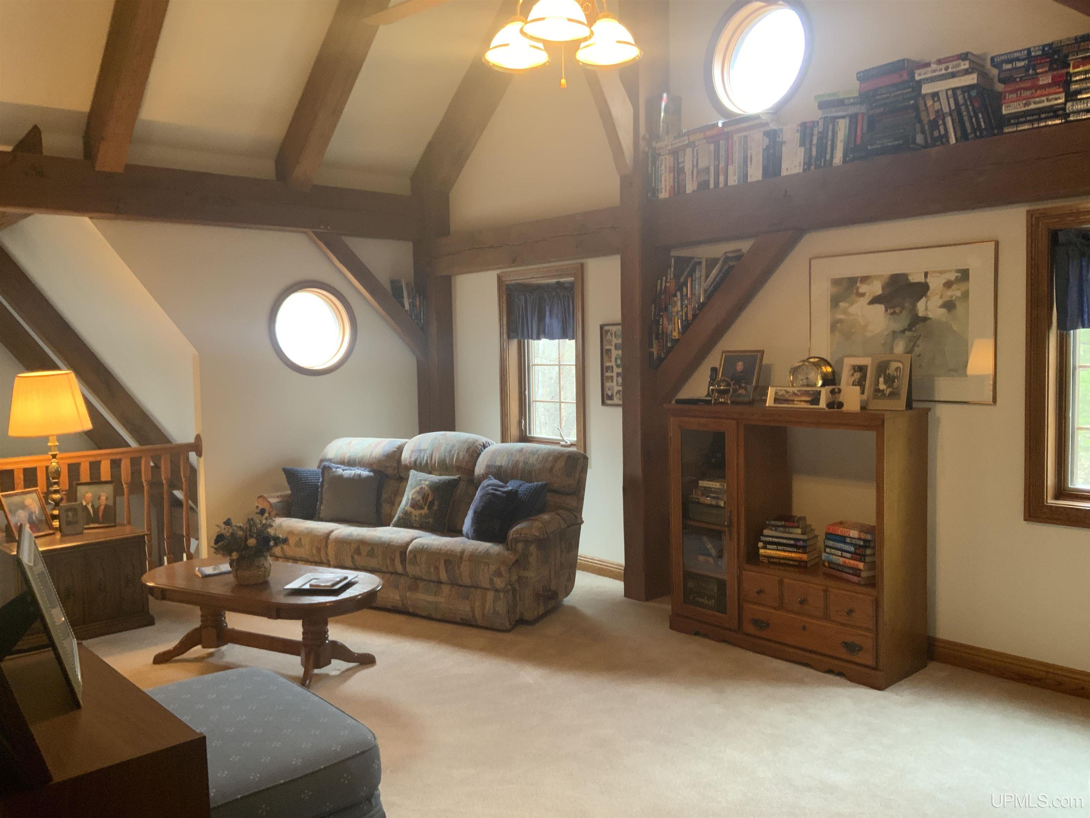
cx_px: 545
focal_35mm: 29
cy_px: 409
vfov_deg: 48.2
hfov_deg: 61.7
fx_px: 913
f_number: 1.8
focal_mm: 3
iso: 160
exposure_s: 1/60
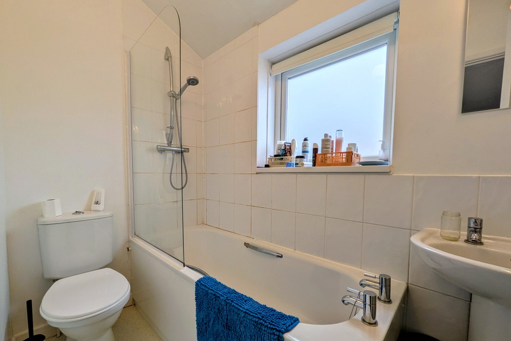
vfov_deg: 77.1
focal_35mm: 15
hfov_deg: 100.4
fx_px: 213
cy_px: 187
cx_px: 248
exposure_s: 1/187
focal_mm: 1.83
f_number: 2.2
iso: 46
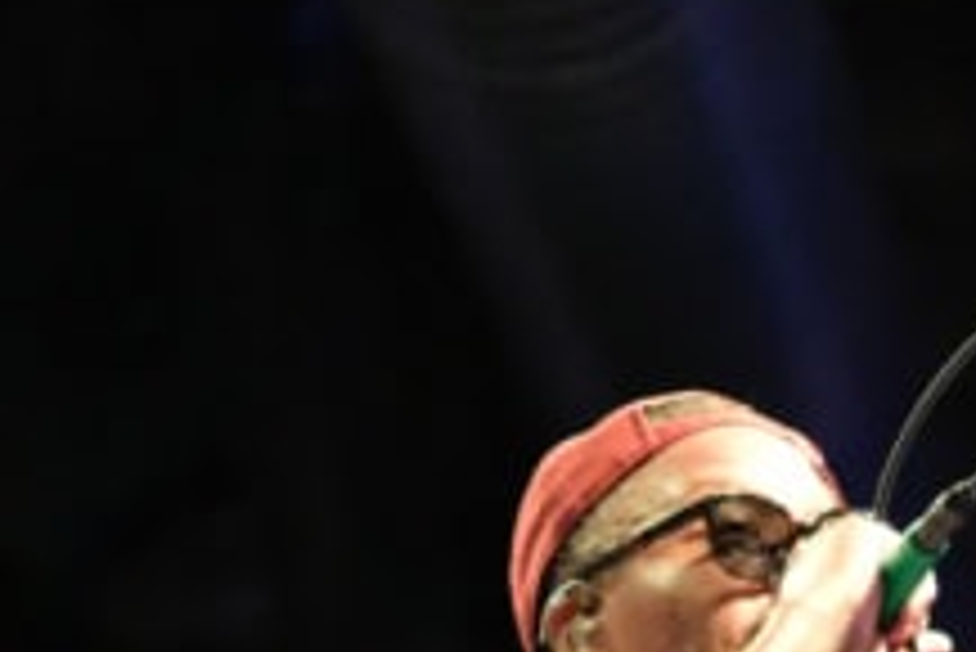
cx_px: 720
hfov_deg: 6.7
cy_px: 1063
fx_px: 8383
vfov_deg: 4.4
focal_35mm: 309
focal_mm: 56
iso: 8000
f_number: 1.4
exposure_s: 1/110
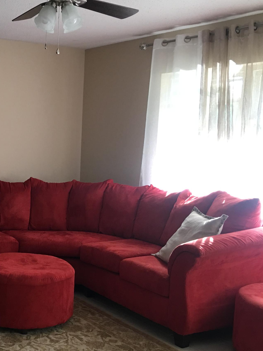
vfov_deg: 37.4
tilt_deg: -7.0
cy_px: 205
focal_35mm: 51
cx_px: 23
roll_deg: -1.2
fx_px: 517
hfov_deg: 27.5
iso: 40
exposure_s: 1/30
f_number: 2.2
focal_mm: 4.15
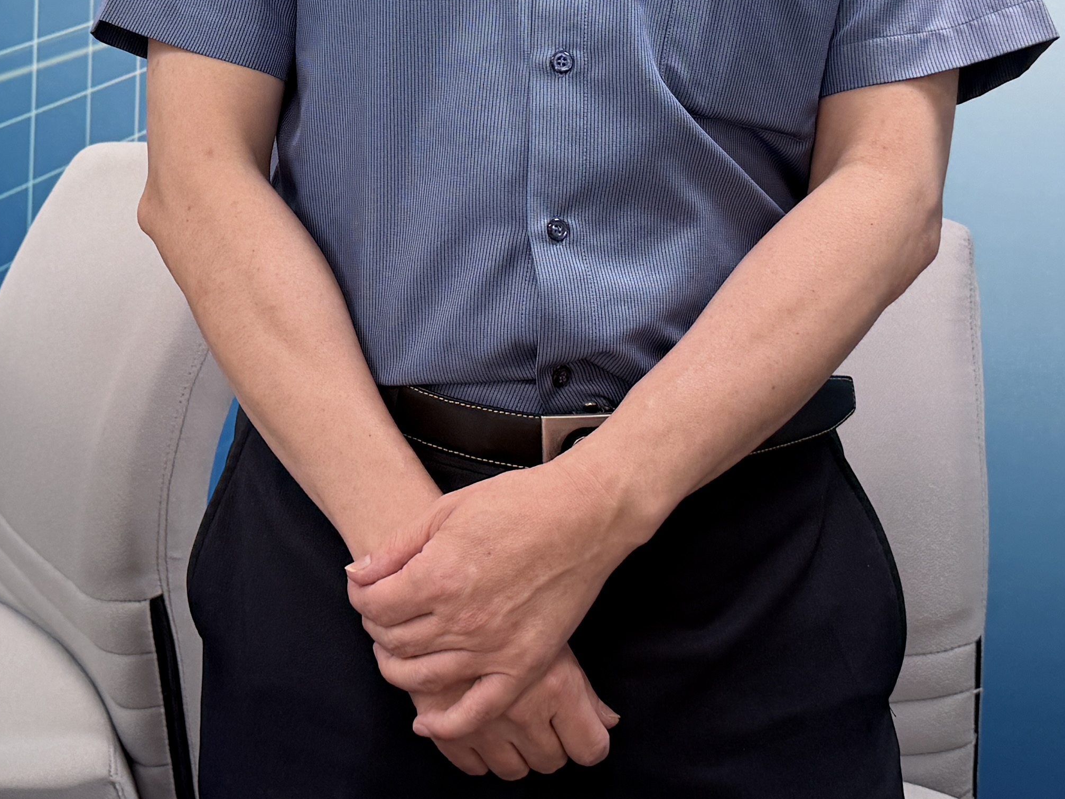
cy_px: -16
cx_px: 284
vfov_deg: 20.8
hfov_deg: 28.2
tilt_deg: -1.4
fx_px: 2092
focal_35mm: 68
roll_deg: -2.5
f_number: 1.78
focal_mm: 6.76
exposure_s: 1/120
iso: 125
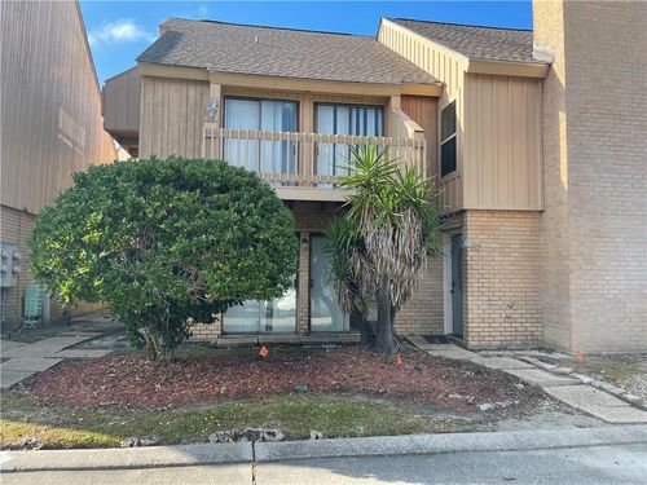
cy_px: 242
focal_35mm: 25
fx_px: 467
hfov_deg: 69.4
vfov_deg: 54.9
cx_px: 324
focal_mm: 5.1
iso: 32
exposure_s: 1/700
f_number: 1.6
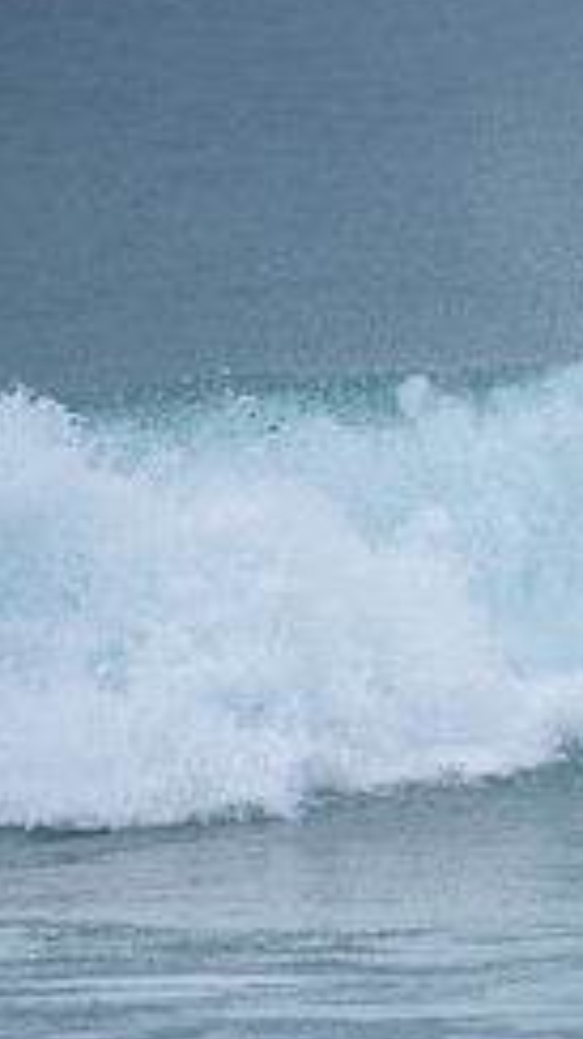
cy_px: 560
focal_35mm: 1246
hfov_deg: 1.0
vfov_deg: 1.7
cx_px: 1157
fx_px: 34291
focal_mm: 500
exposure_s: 1/2000
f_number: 5.6
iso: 280
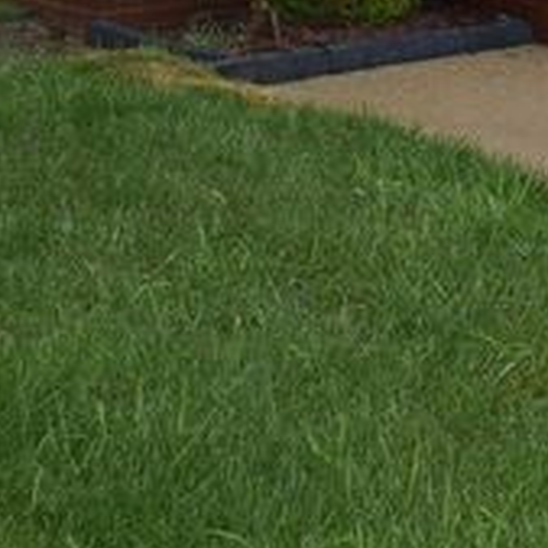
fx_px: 2490
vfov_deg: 11.9
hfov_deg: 12.3
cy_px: -297
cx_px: 610
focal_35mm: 139
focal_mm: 18
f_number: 5
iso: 320
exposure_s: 1/200
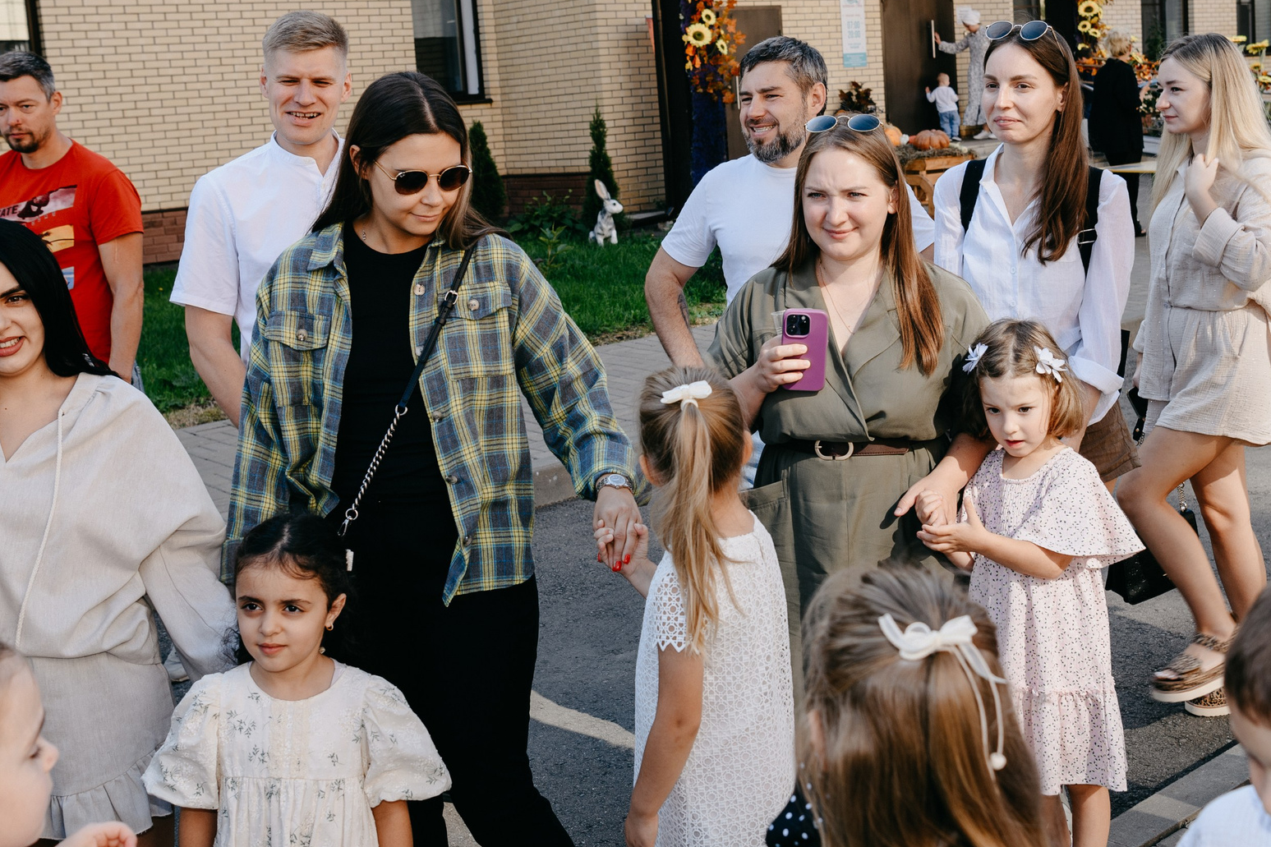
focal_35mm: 48
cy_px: 341
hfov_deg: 41.0
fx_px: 1694
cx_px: 722
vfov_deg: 28.0
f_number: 5
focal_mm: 29
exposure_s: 1/160
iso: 100
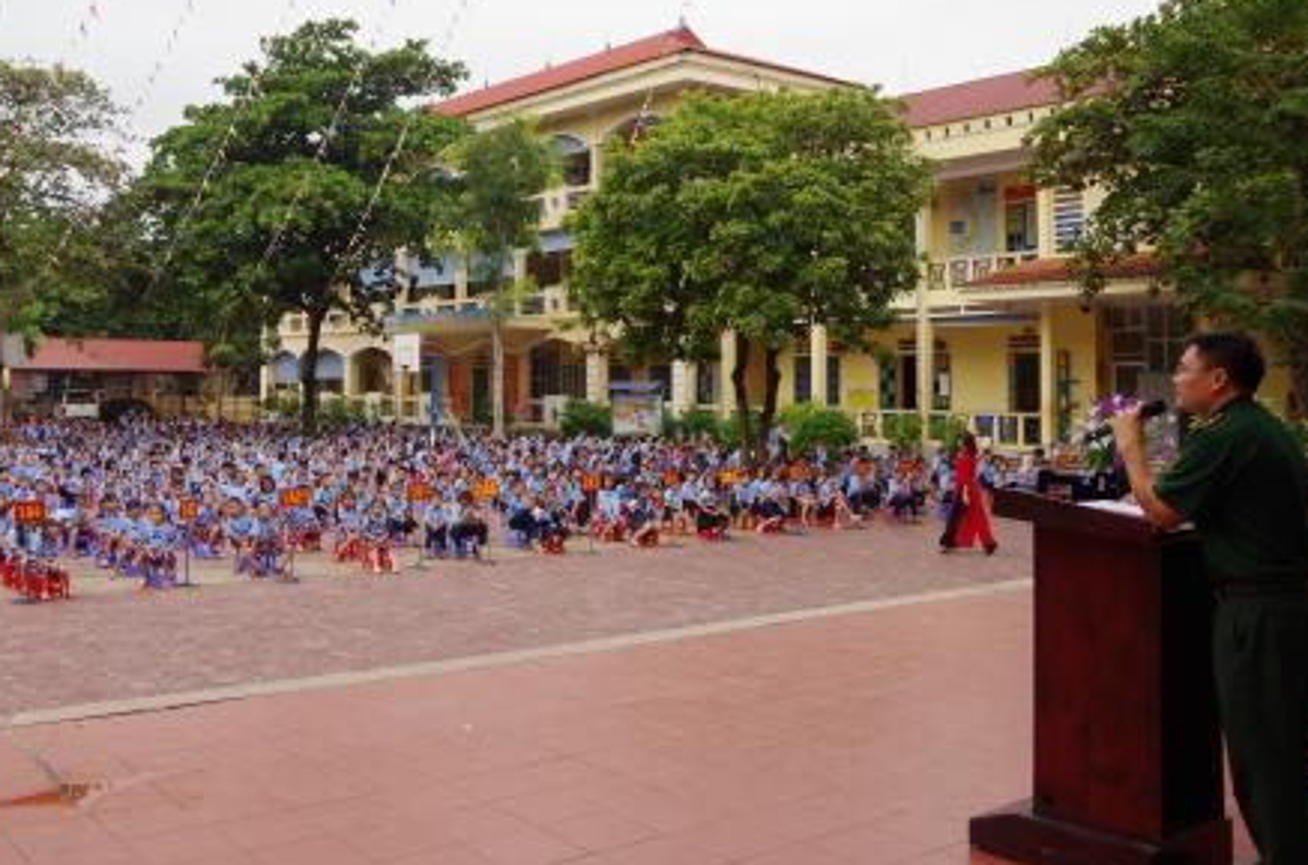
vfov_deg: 38.5
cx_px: 500
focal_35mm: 34
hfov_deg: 55.3
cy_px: 335
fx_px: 1232
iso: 200
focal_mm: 18
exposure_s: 1/80
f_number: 4.5
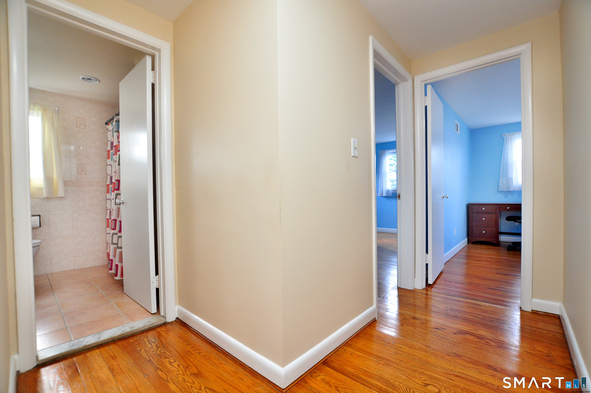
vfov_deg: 77.2
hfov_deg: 100.5
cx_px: 296
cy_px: 196
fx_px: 246
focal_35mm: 15
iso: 640
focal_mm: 10
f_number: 4.5
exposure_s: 1/60
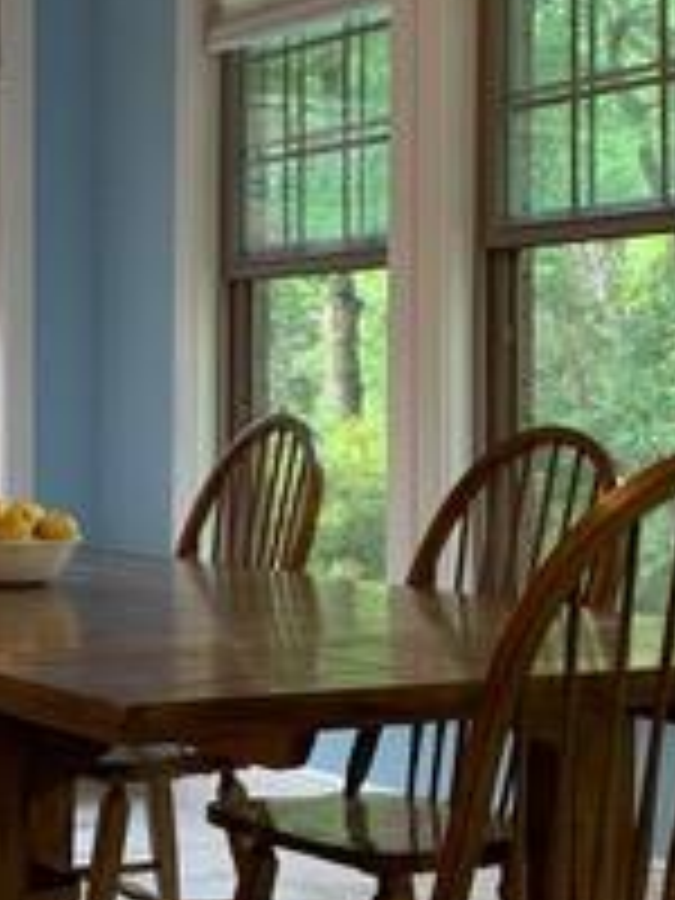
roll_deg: -1.0
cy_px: 396
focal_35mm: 83
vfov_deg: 23.5
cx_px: 18
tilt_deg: +1.1
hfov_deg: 17.4
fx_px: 2158
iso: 125
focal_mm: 4.25
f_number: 1.8
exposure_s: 1/60
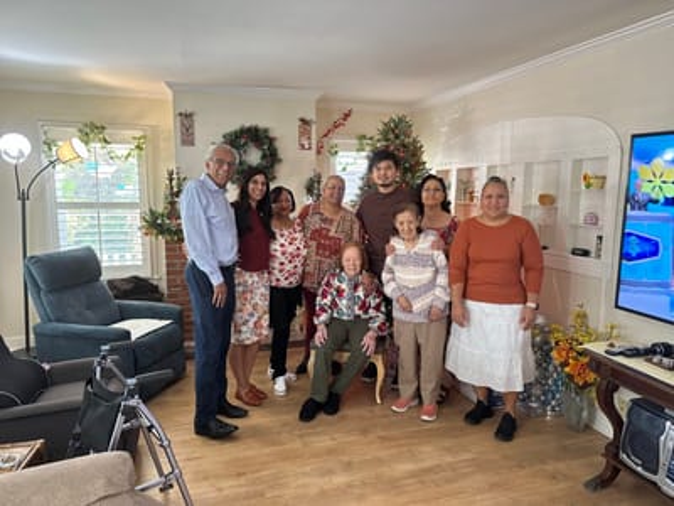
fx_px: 467
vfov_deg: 56.8
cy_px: 253
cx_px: 337
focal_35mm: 24
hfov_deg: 71.6
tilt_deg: -8.5
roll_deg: -0.9
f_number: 1.78
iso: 250
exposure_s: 1/60
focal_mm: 6.86
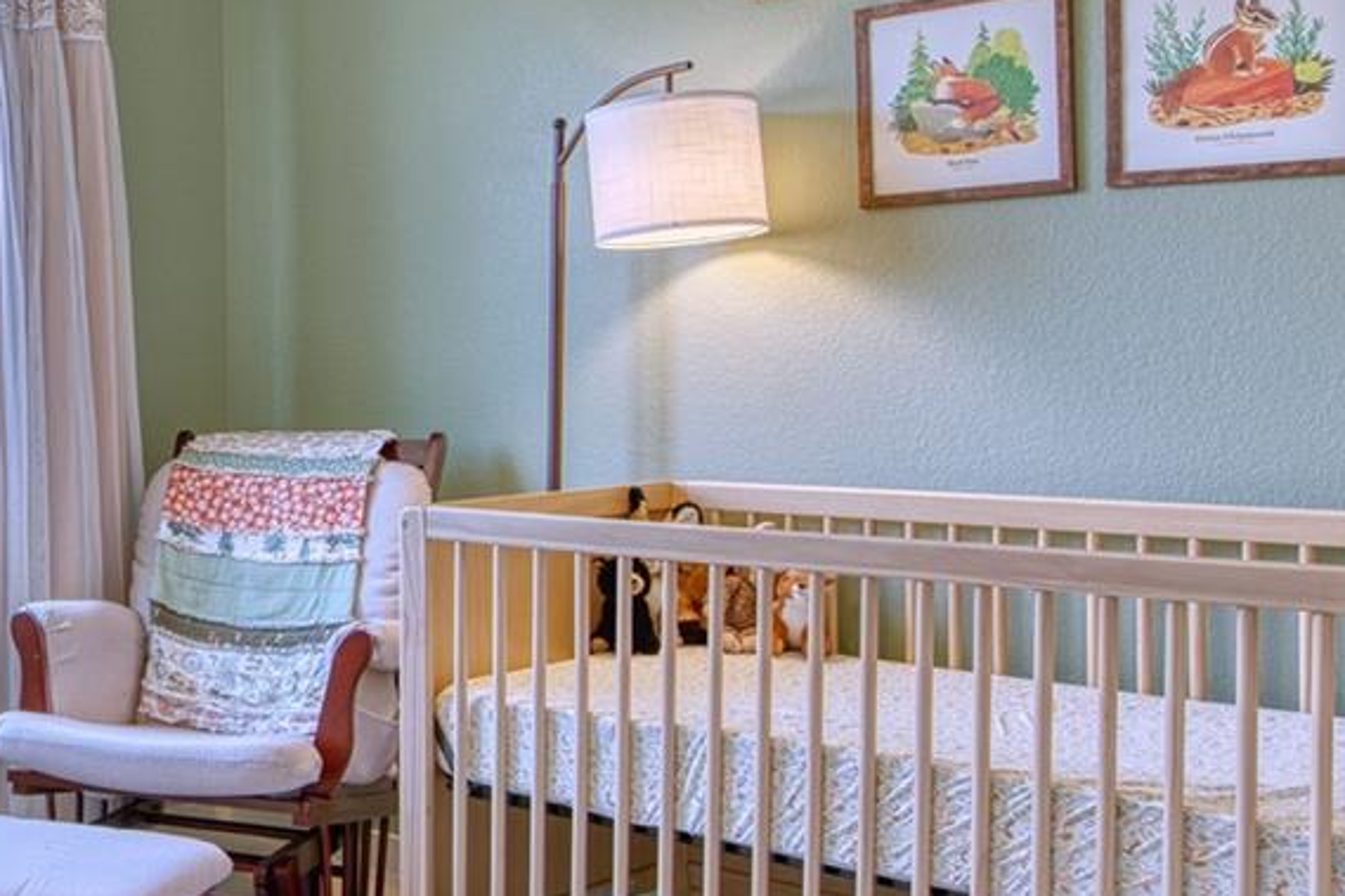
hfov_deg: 38.8
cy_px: 382
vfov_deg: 29.8
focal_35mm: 45
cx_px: 7
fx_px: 1681
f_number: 6.3
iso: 500
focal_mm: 16
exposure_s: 1/50
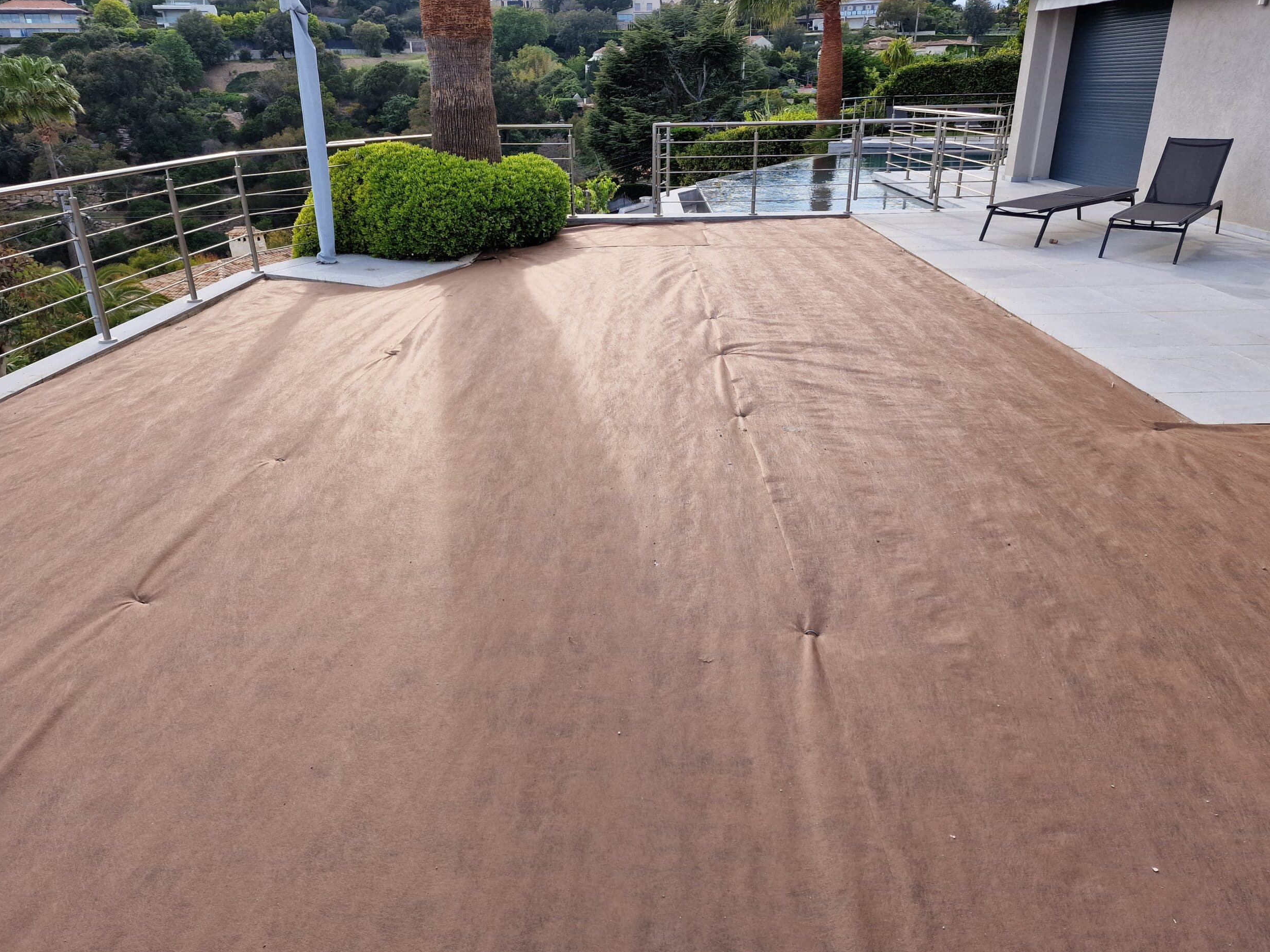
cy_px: 467
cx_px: 645
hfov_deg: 71.6
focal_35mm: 24
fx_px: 881
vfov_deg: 56.8
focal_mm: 6.4
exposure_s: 1/429
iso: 50
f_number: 1.8
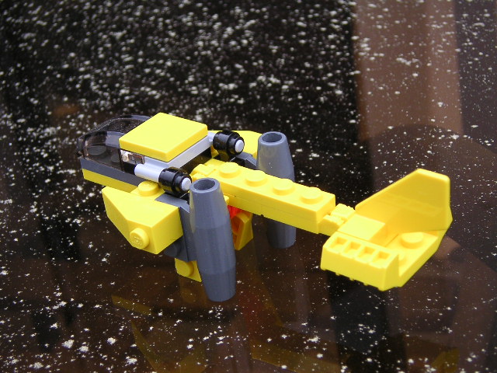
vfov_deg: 18.7
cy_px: 186
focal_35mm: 79
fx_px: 1134
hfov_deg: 24.7
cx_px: 248
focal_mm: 10.3
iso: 64
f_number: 3.4
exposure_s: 1/250
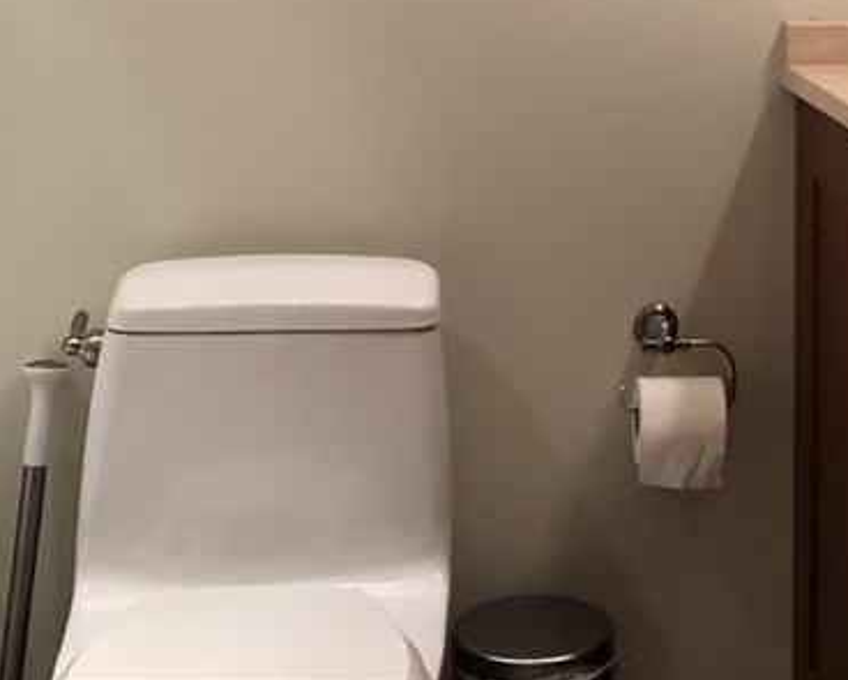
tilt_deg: +0.7
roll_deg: -0.1
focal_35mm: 76
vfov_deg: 18.8
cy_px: -201
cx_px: 661
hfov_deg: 24.7
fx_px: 1909
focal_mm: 4
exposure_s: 1/15
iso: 80
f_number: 1.8
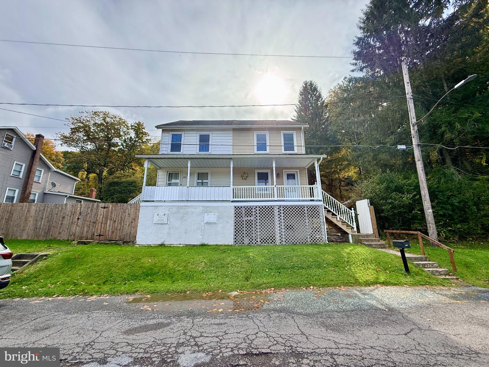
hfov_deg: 102.1
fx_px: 198
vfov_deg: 85.7
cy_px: 184
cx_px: 244
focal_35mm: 14
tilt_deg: +14.2
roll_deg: +1.1
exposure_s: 1/1145
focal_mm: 2.22
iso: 64
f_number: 2.2
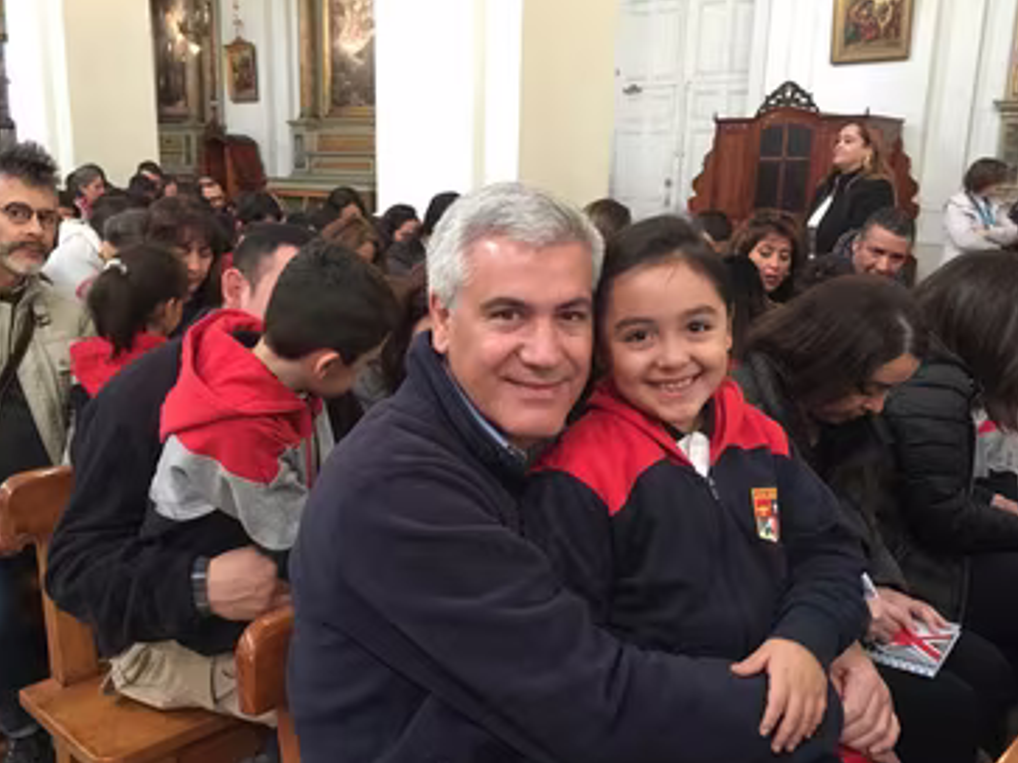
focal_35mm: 32
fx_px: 941
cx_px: 502
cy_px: 415
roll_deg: -1.7
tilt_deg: -13.5
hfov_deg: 56.8
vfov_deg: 44.1
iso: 100
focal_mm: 4.15
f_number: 2.2
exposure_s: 1/10
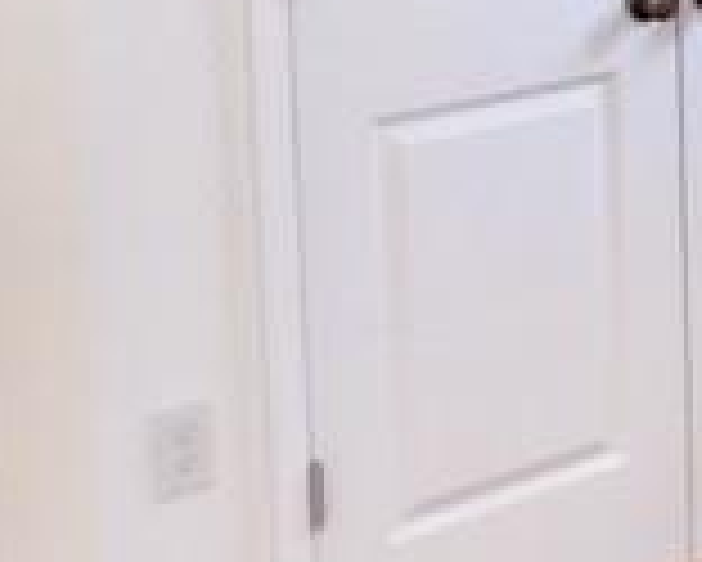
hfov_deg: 14.2
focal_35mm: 116
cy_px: -144
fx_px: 2412
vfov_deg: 12.9
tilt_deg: -8.2
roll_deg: -0.5
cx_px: 1350
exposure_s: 1/60
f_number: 2.2
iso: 32
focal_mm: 4.15
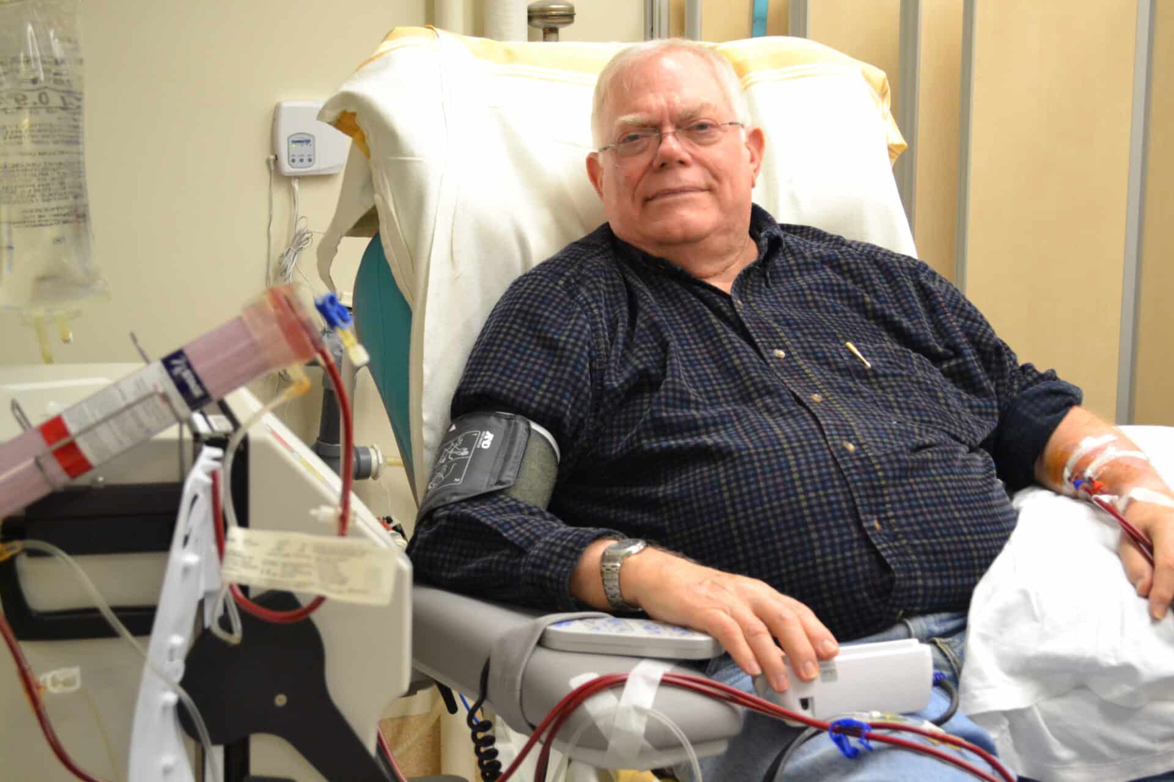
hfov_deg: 35.1
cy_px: 391
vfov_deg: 23.8
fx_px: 1859
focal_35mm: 57
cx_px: 587
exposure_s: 1/60
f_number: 5
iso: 1800
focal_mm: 38
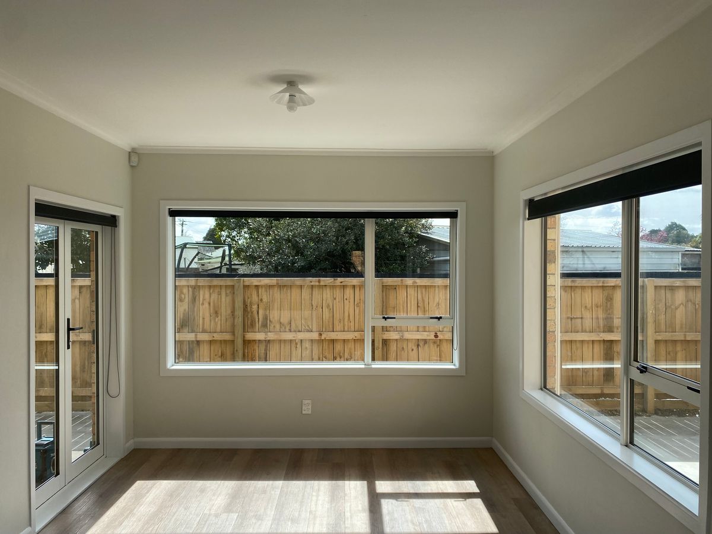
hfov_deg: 67.3
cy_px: 267
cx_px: 356
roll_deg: -0.4
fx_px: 535
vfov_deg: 53.1
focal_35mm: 26
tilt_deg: -0.9
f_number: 1.8
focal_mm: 4.25
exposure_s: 1/1232
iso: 32
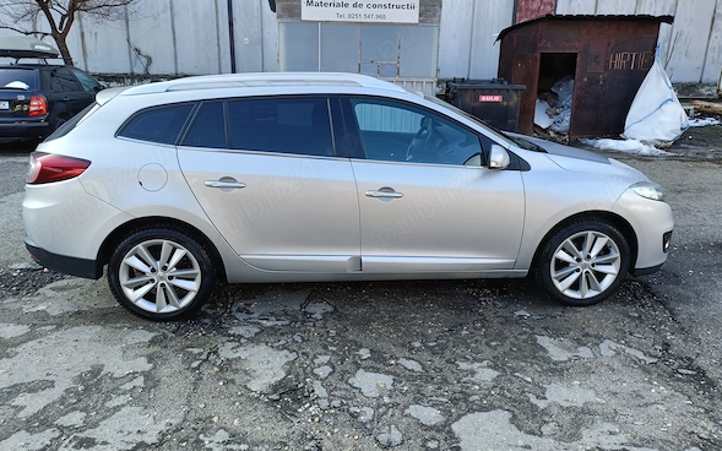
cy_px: 203
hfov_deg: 68.4
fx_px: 531
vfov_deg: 46.0
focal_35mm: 27
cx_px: 367
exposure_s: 1/101
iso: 64
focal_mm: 4.7
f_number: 1.7
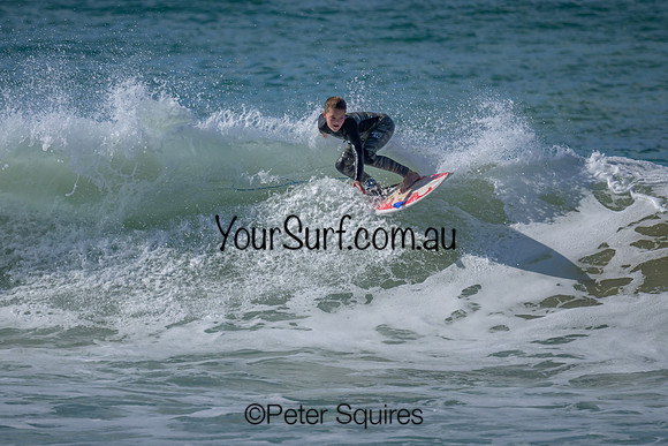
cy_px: 239
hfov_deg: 1.9
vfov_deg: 1.3
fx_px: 20390
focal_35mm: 1099
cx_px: 292
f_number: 6.3
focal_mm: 800
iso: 220
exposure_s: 1/2000
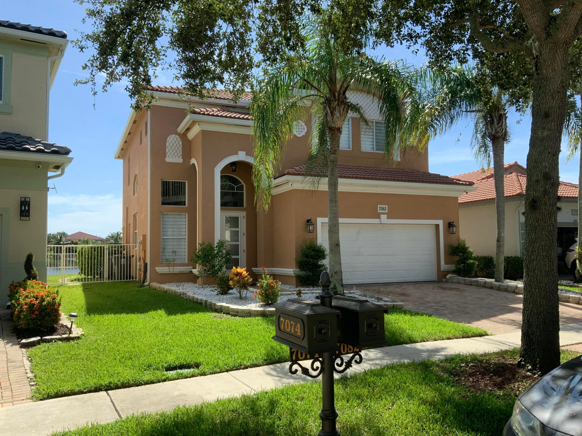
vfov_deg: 48.2
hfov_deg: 61.7
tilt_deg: +4.4
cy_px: 218
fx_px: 488
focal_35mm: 29
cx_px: 291
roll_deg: +1.5
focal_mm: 3
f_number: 1.8
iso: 16
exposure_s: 1/1168
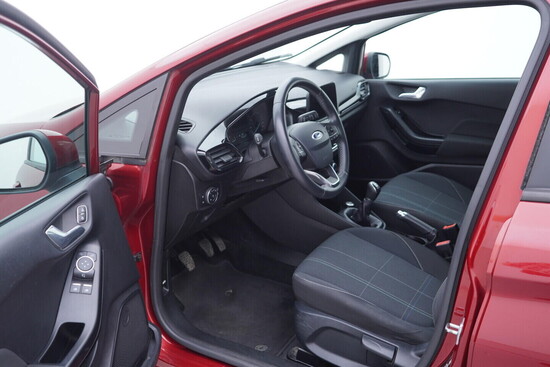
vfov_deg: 36.9
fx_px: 550
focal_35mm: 36
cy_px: 184
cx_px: 275
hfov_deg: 53.1
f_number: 2.8
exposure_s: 1/40
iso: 160
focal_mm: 24
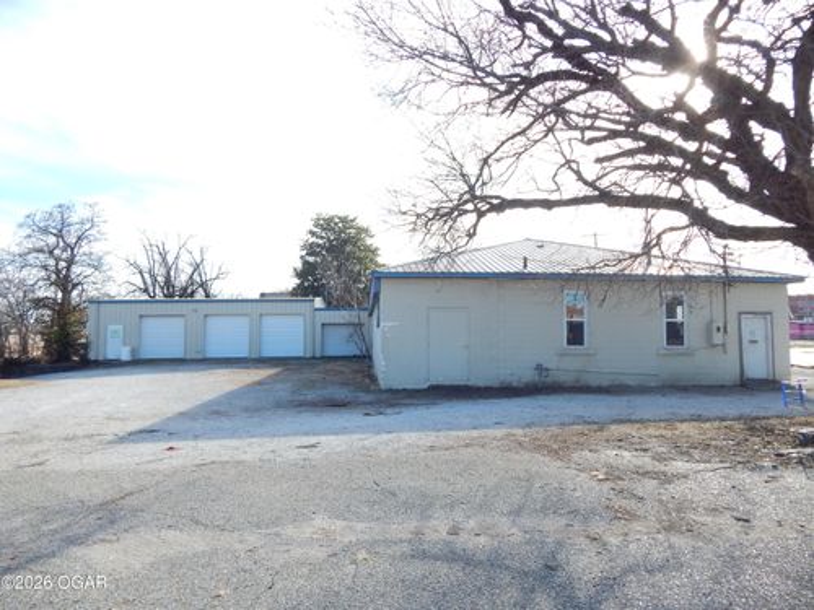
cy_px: 305
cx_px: 407
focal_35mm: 22
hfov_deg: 76.4
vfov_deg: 61.1
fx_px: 517
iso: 125
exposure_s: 1/640
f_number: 3
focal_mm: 4
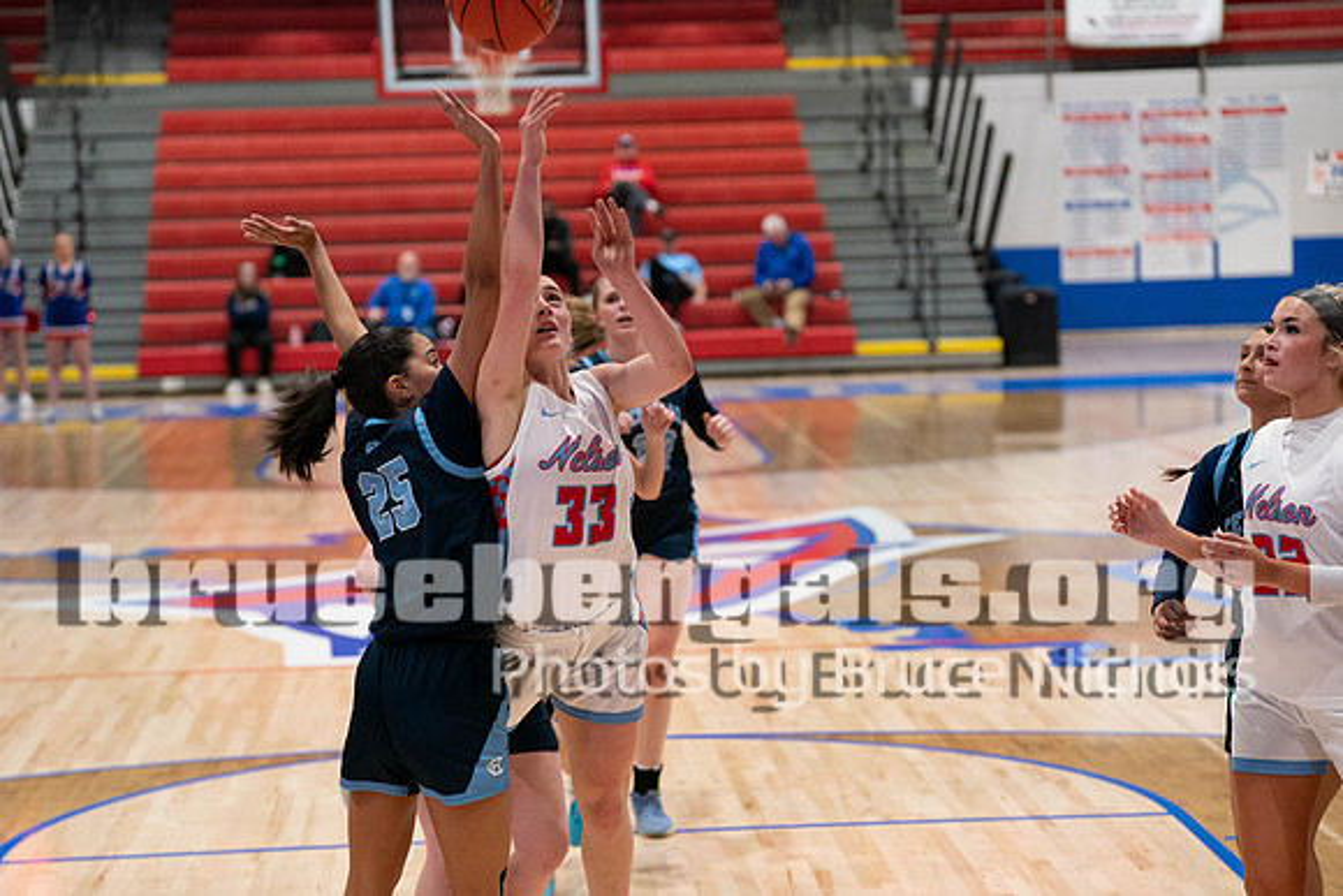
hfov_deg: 22.4
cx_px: 672
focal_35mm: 91
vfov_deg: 15.0
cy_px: 448
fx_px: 3395
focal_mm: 91
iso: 5000
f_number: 2.8
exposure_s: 1/1000
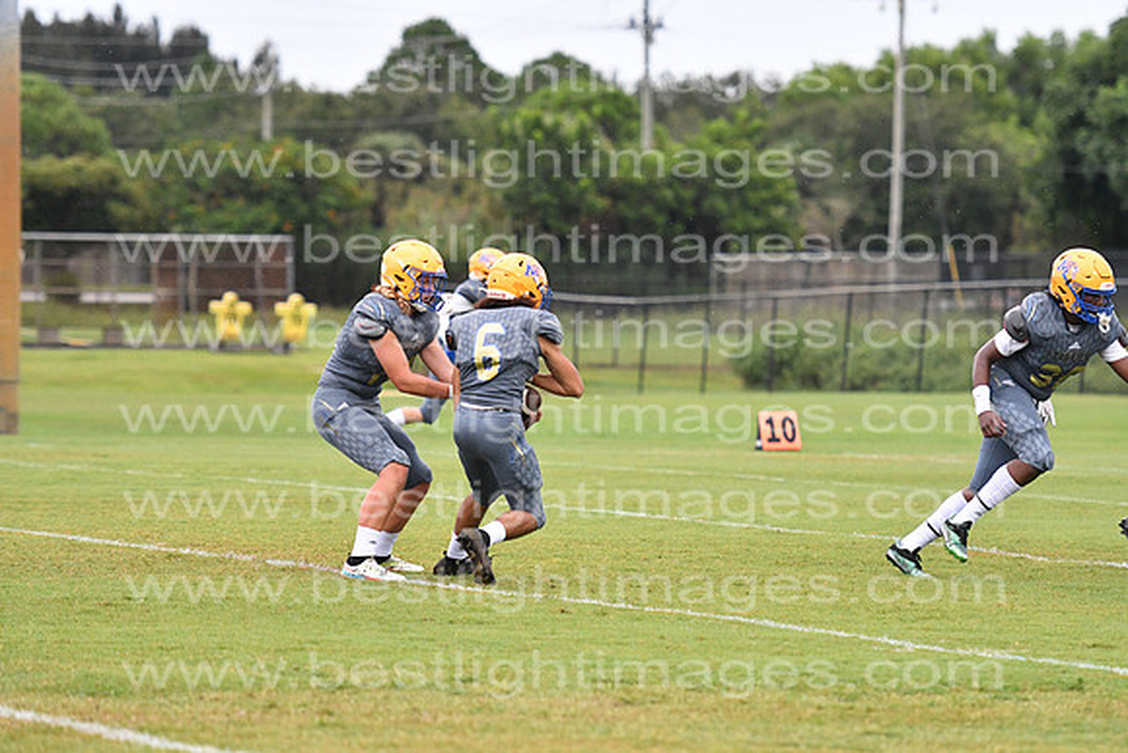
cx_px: 564
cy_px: 376
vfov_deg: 6.1
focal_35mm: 225
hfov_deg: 9.1
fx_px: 7051
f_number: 3.2
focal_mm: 150
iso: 3600
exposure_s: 1/3200
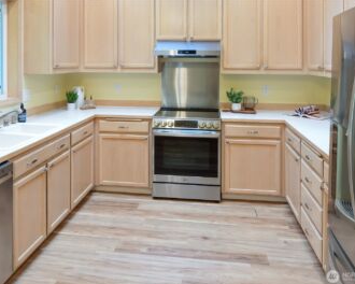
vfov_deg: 55.7
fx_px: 269
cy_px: 143
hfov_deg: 66.9
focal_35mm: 26
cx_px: 173
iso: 125
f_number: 13
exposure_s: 1.3
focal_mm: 15
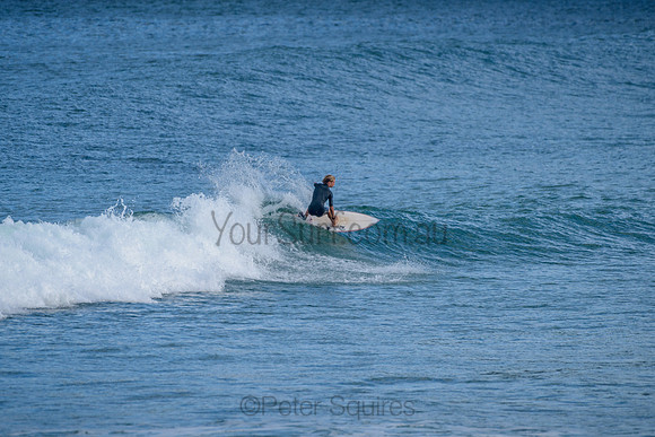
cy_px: 218
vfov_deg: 2.2
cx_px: 328
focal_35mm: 612
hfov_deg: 3.4
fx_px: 11138
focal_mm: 500
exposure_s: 1/1250
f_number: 5.6
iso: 200
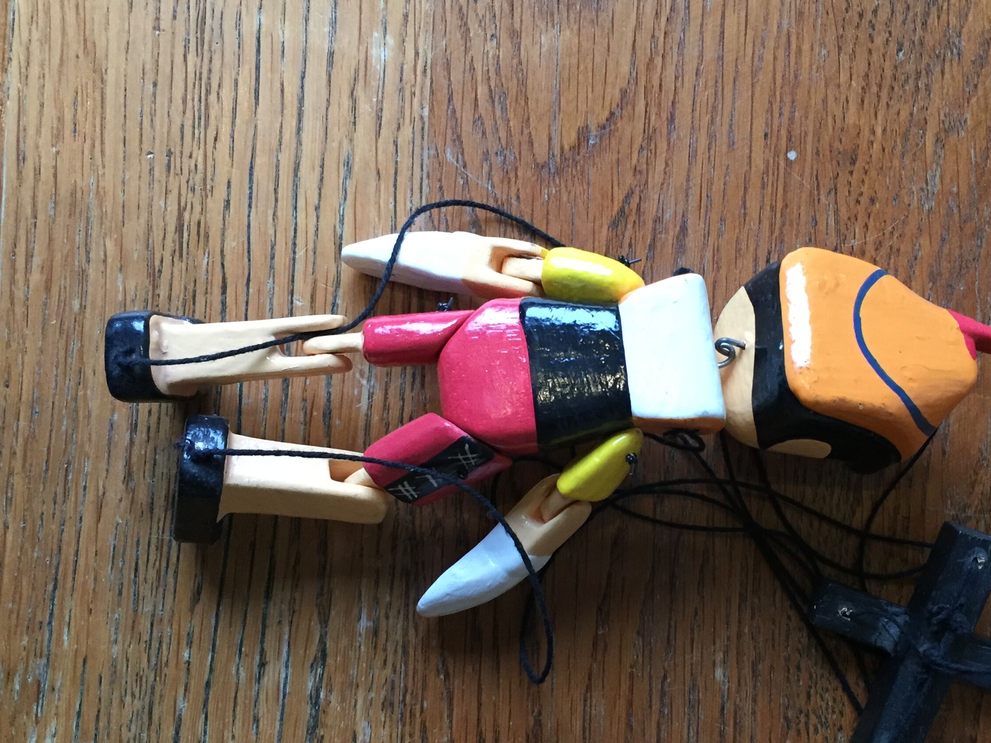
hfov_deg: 44.4
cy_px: 450
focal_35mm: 42
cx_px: 629
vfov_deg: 34.2
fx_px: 1202
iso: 250
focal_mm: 4.15
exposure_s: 1/33
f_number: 2.2
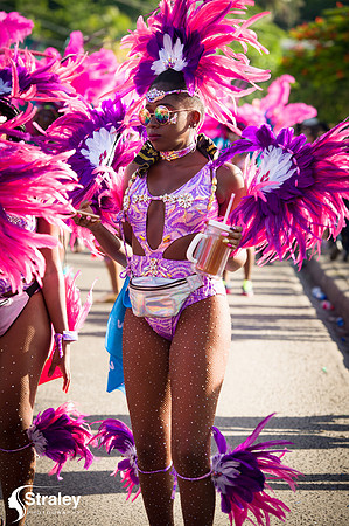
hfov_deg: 11.2
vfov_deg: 16.8
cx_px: 174
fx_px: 1778
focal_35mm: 122
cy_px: 263
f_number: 5.6
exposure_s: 1/200
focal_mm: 122
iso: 100
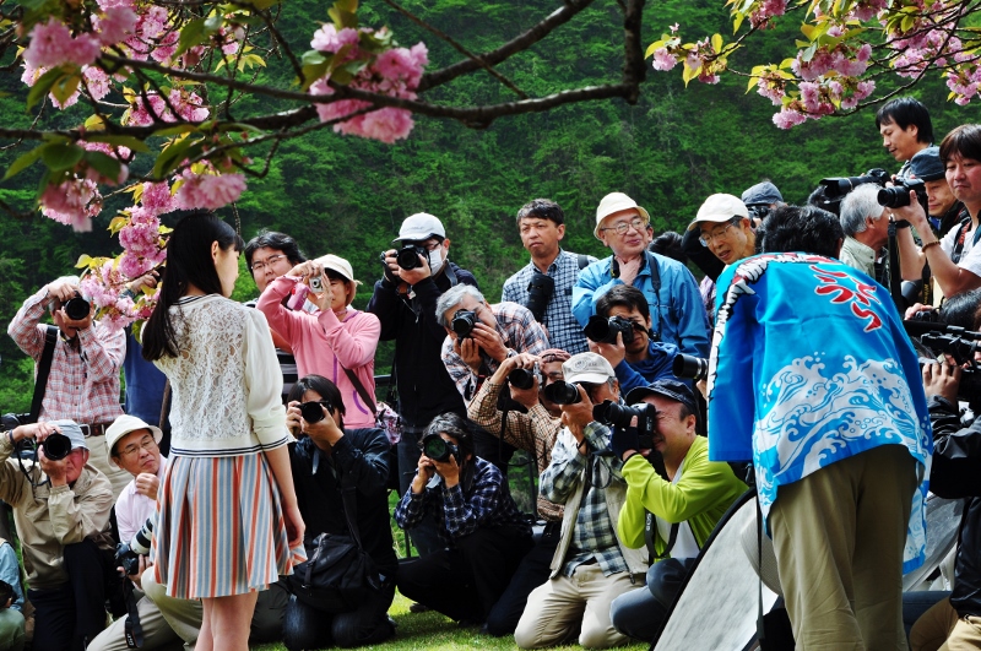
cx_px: 490
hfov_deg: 21.9
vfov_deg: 14.7
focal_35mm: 93
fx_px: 2531
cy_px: 326
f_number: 10
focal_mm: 62
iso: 200
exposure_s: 1/200
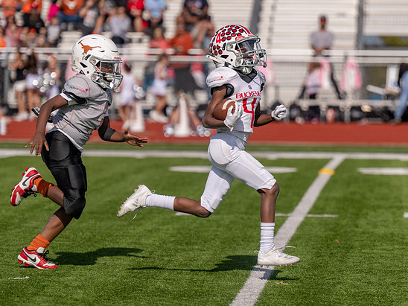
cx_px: 240
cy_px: 180
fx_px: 3053
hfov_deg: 7.6
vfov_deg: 5.7
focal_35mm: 259
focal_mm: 200
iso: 160
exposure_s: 1/4000
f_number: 4
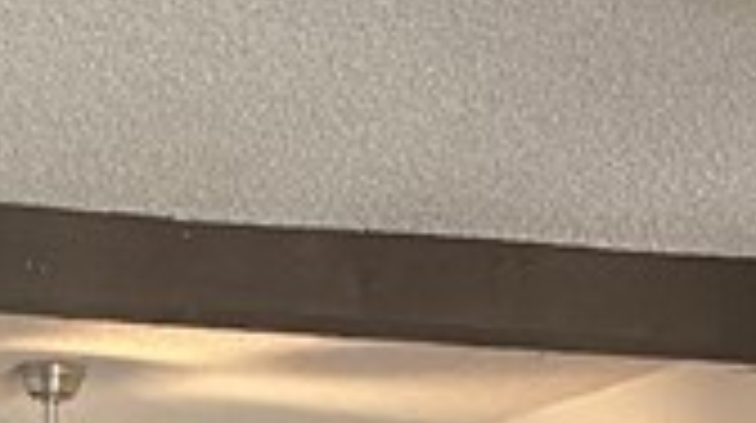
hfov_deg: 12.5
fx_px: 3464
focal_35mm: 173
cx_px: 418
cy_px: 1431
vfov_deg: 6.2
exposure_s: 1/60
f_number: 1.8
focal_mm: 4.25
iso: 250
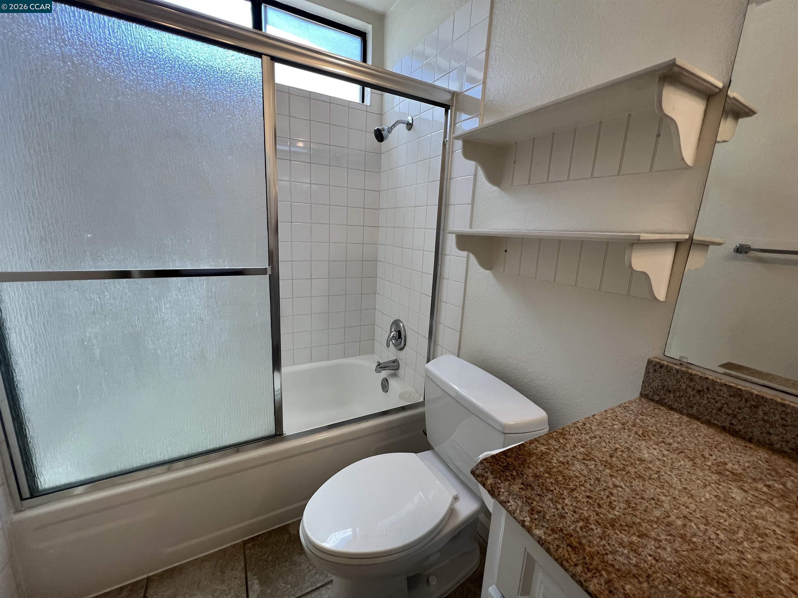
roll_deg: -2.8
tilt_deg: -13.2
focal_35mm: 13
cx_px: 399
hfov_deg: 106.2
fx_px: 300
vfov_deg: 89.9
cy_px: 299
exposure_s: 1/120
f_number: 1.8
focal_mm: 1.57
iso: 64
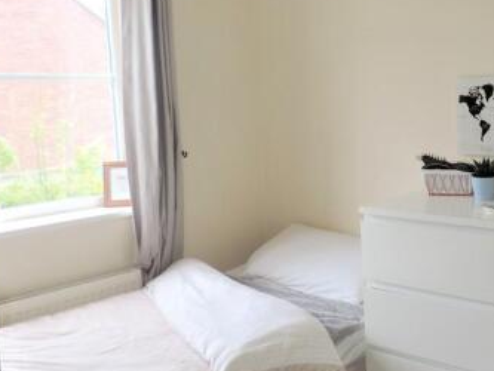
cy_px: 160
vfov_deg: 34.3
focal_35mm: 42
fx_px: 600
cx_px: 415
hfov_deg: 42.2
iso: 80
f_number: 3
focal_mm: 4.3
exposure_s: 1/80
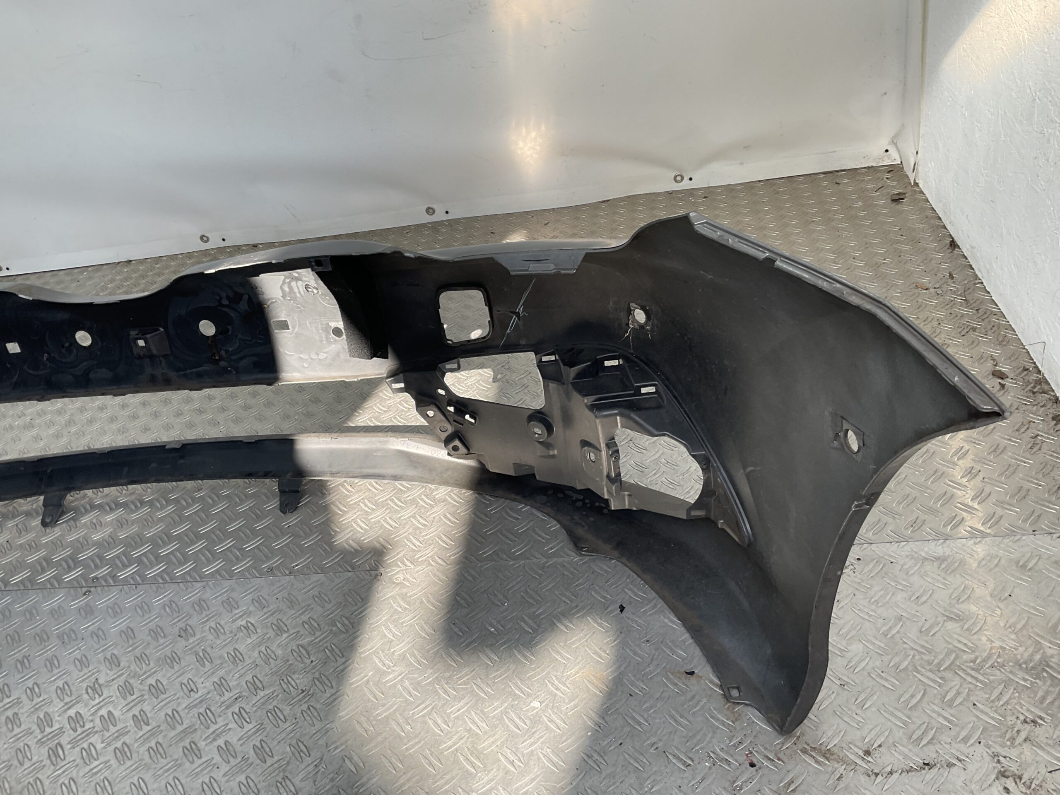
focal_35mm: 29
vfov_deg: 48.2
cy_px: 398
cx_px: 530
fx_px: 888
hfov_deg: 61.7
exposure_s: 1/188
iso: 16
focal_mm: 3
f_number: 1.8
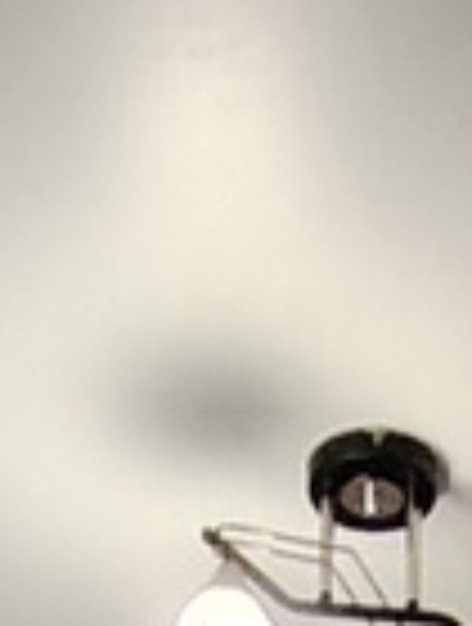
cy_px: 2234
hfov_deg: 12.0
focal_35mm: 122
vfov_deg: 9.3
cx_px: 494
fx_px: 2208
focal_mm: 1.42
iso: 296
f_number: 2.2
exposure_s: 1/33.3
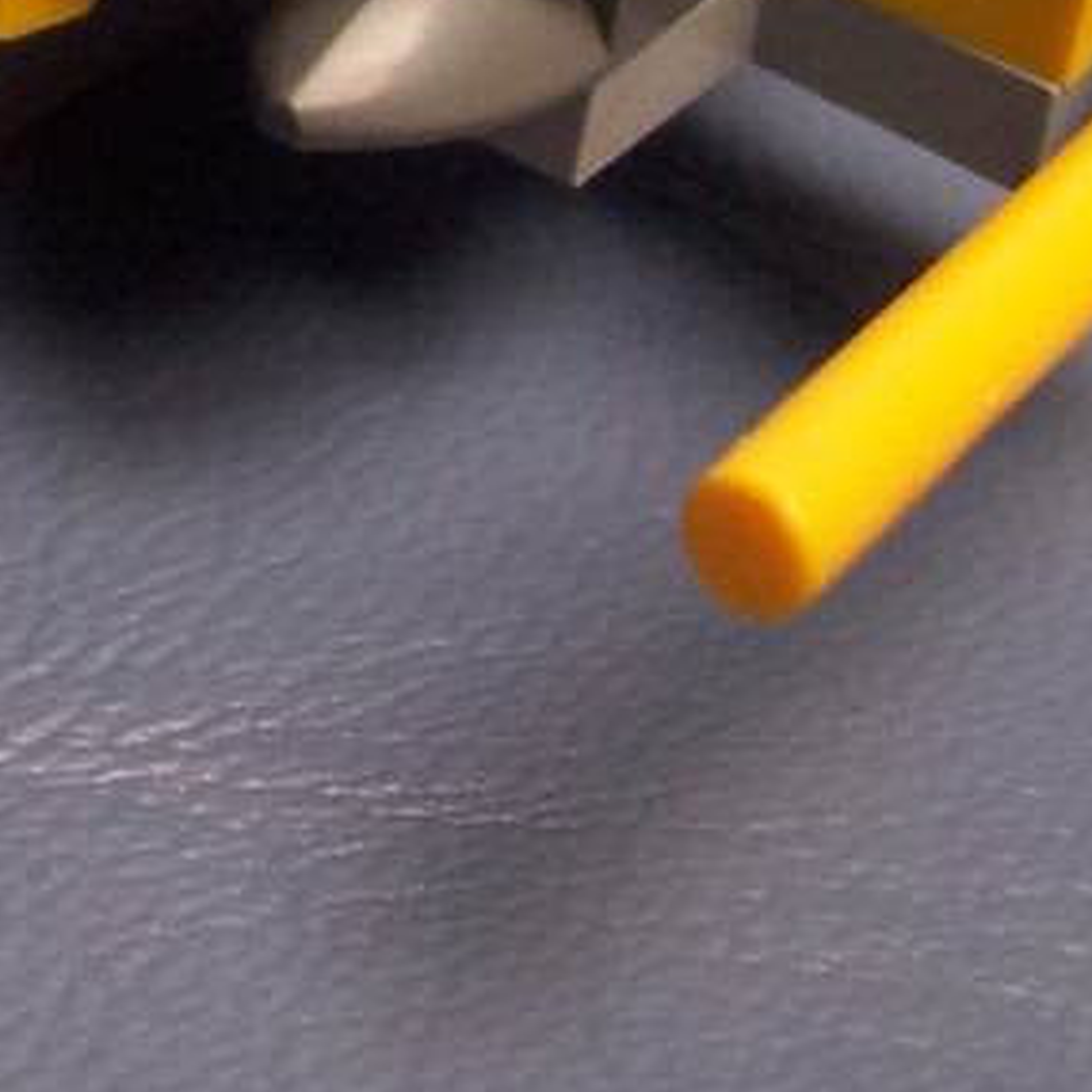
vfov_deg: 12.3
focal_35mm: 137
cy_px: -386
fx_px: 4890
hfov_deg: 12.3
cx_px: -370
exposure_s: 1/180
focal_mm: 5.6
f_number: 2.8
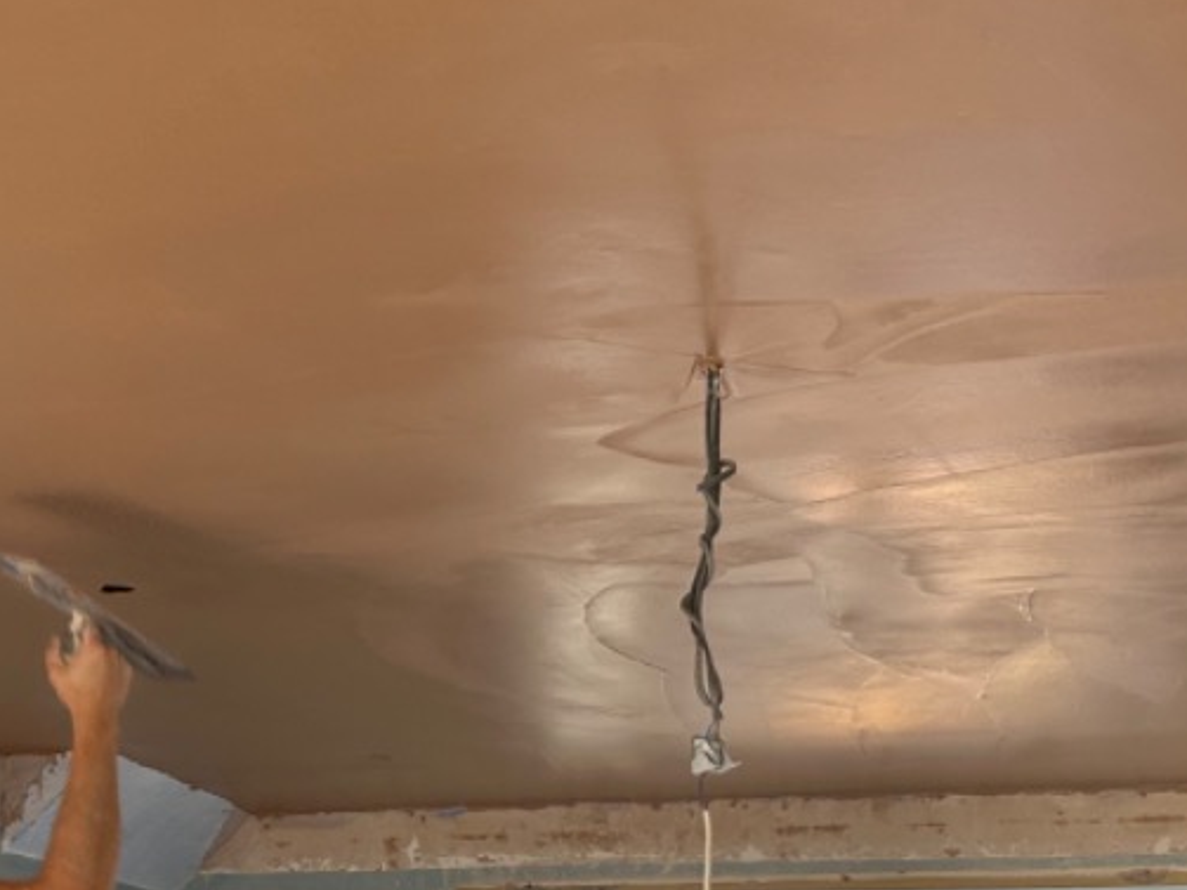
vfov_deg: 23.3
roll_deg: -0.6
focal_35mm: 62
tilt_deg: +13.8
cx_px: 486
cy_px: 708
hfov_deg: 31.1
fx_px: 2126
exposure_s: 1/126
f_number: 1.5
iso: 64
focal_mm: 5.7
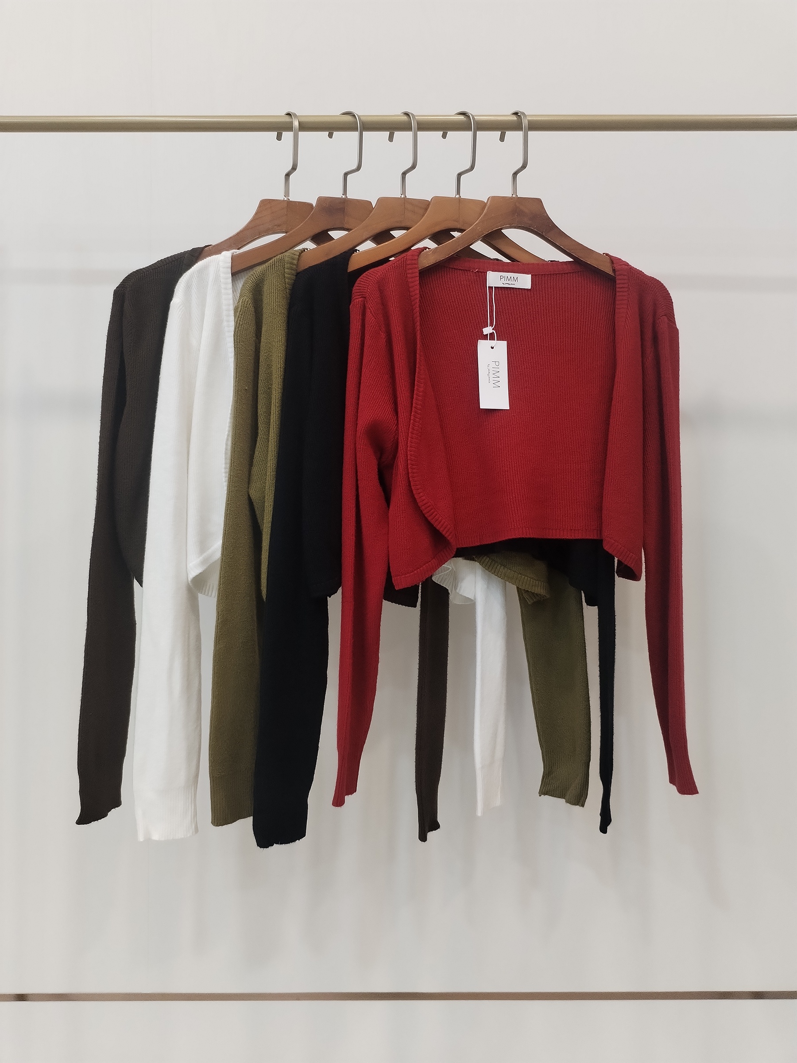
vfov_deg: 61.7
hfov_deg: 48.2
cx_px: 398
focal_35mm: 29
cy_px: 532
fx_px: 890
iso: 451
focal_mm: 4.75
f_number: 1.8
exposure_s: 1/60
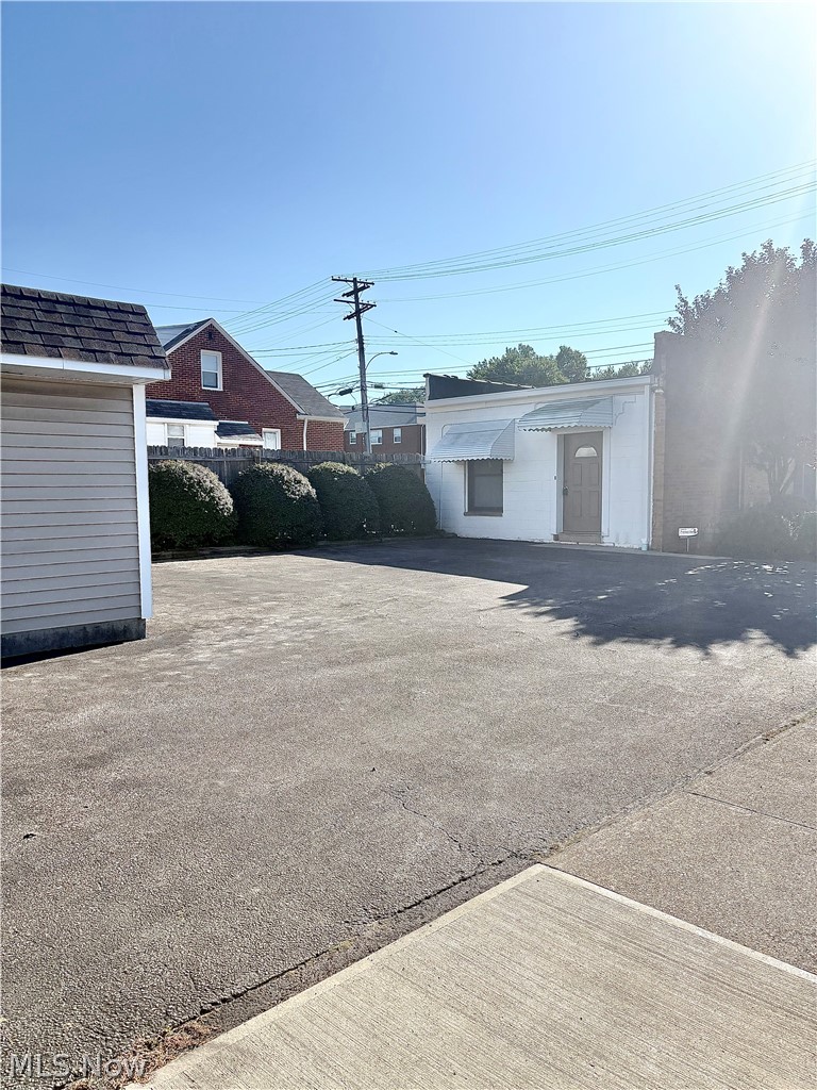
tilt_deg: -5.3
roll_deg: +0.1
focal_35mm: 26
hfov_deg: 53.1
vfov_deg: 67.3
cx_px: 408
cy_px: 545
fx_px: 818
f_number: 1.6
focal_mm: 5.96
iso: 50
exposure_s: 1/5814
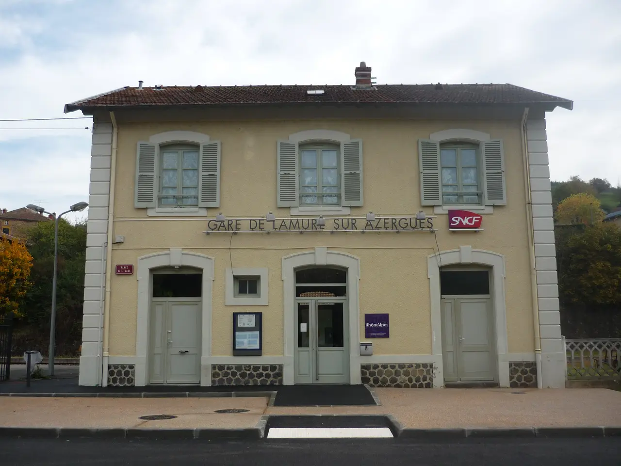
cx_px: 310
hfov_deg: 55.4
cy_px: 233
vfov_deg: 42.9
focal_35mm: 33
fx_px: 592
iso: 100
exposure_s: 1/800
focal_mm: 5.5
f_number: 2.8
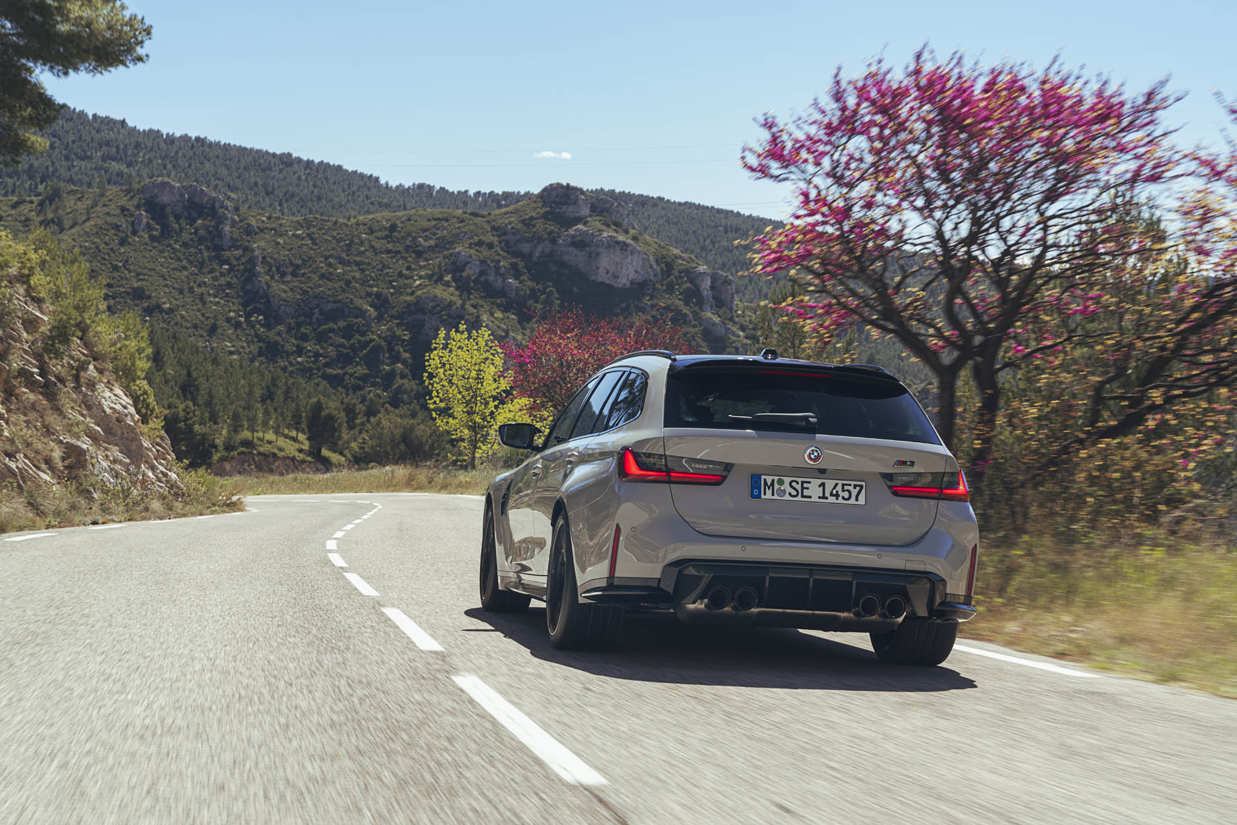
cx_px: 618
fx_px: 2165
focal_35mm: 63
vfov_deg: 21.6
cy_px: 412
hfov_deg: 31.9
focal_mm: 63
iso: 100
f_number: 9
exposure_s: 1/30
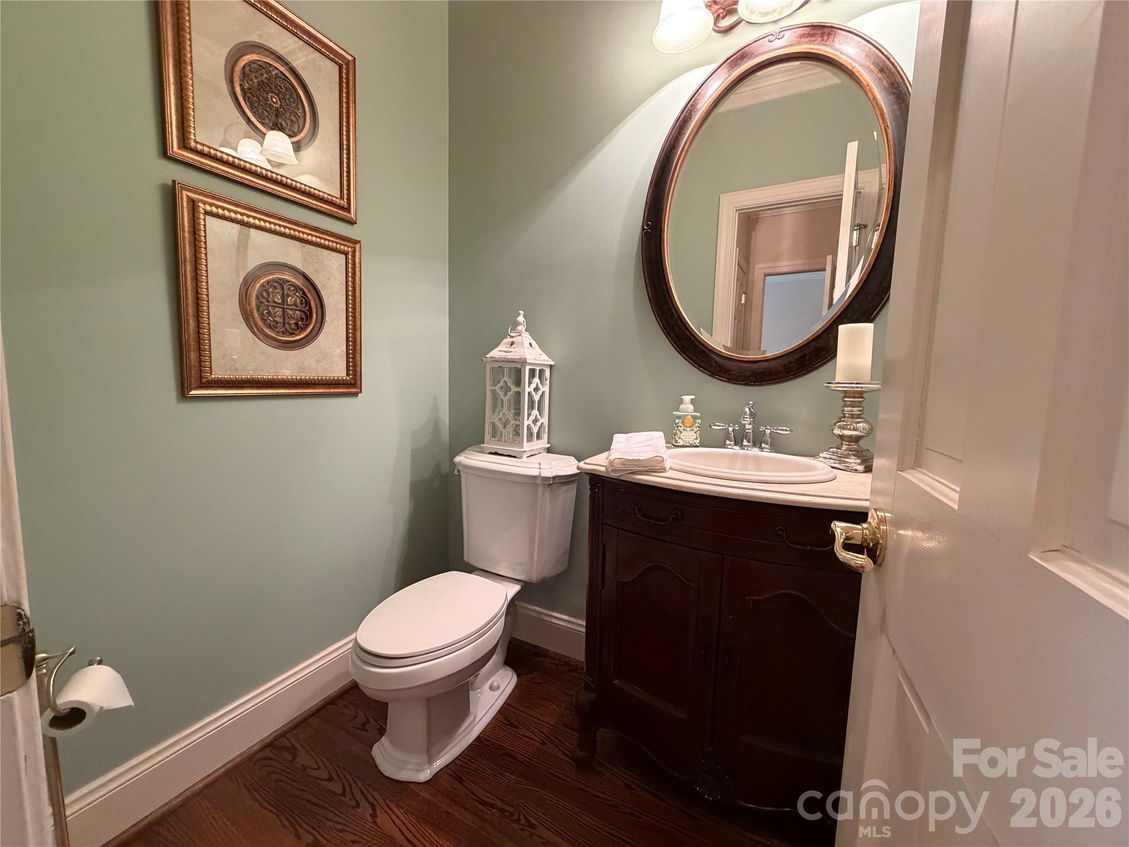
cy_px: 424
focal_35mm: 14
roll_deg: -0.4
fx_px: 457
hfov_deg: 102.1
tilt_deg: -5.0
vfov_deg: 85.7
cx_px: 564
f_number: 2.2
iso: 640
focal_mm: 2.22
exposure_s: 1/60
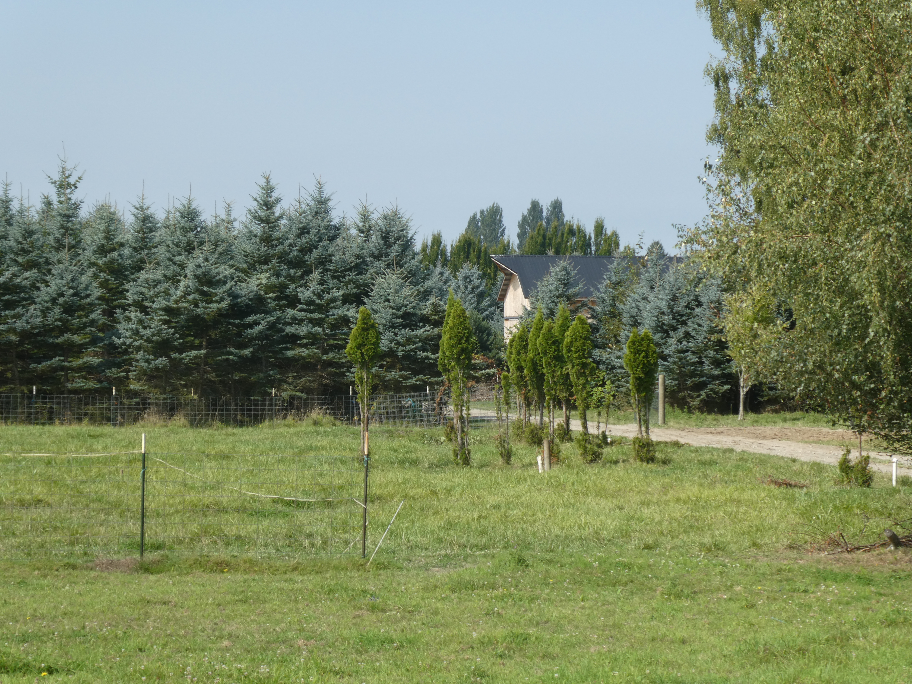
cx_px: 456
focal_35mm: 135
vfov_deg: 11.0
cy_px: 342
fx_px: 3557
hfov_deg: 14.6
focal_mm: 24.2
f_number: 5.3
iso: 80
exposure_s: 1/320
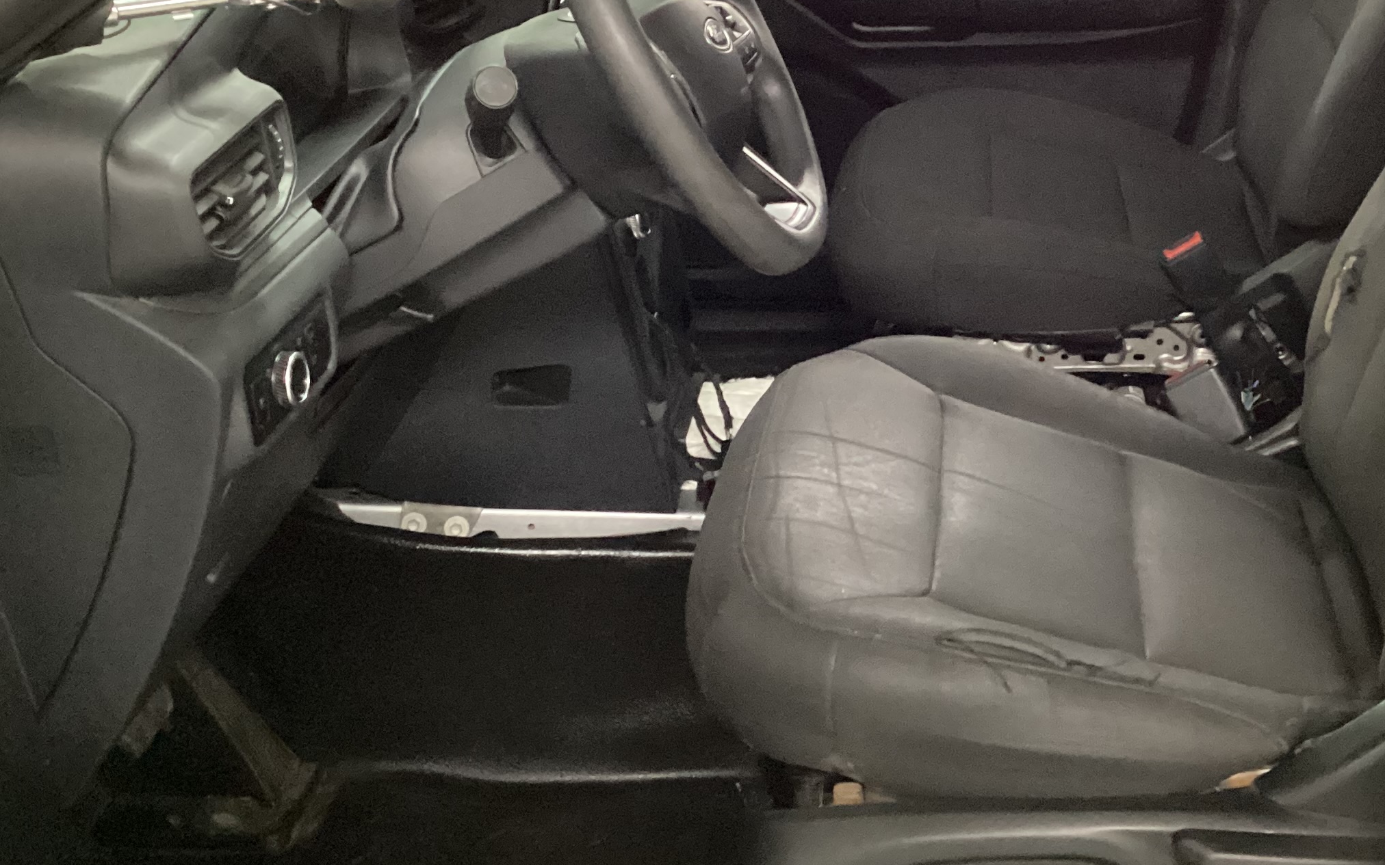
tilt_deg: -23.5
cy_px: 295
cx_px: 919
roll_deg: +0.2
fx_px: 2001
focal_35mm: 53
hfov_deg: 37.8
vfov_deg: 24.3
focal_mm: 3.3
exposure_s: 1/20
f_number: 2.4
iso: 800
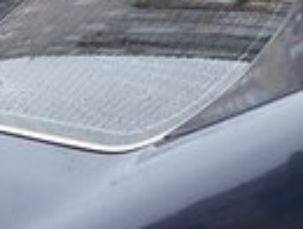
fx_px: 1245
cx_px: -77
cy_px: 321
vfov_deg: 10.2
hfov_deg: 13.4
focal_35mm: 142
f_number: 1.9
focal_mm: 3.7
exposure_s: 1/158
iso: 40
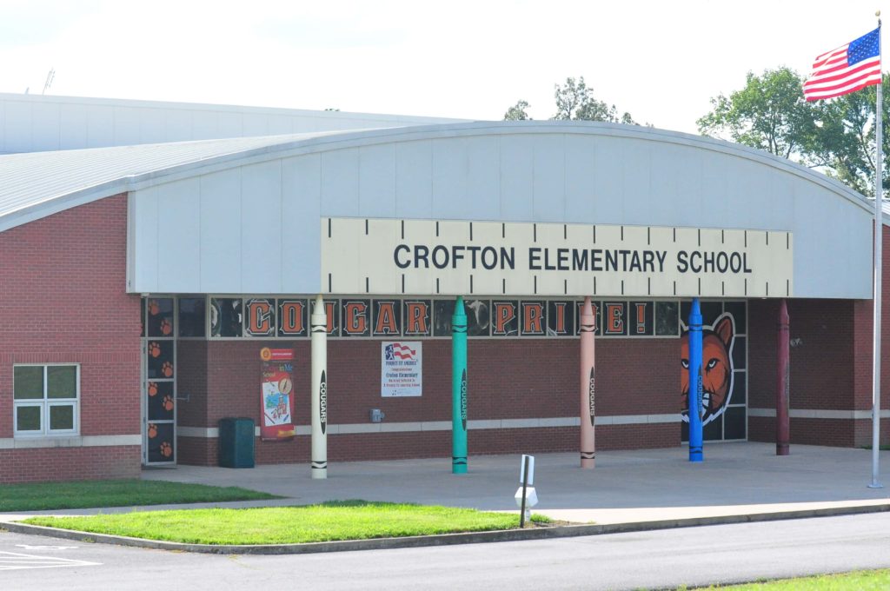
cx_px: 445
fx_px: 2963
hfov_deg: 17.1
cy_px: 296
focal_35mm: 120
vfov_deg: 11.4
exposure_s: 1/4000
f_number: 6.3
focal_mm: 80
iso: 1600
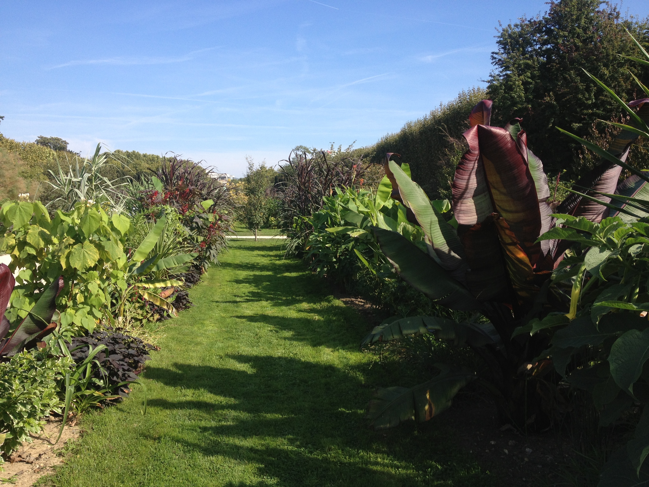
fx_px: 656
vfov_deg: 40.7
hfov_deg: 52.6
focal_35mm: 35
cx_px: 324
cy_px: 244
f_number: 2.4
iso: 50
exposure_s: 1/1126
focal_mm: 4.28
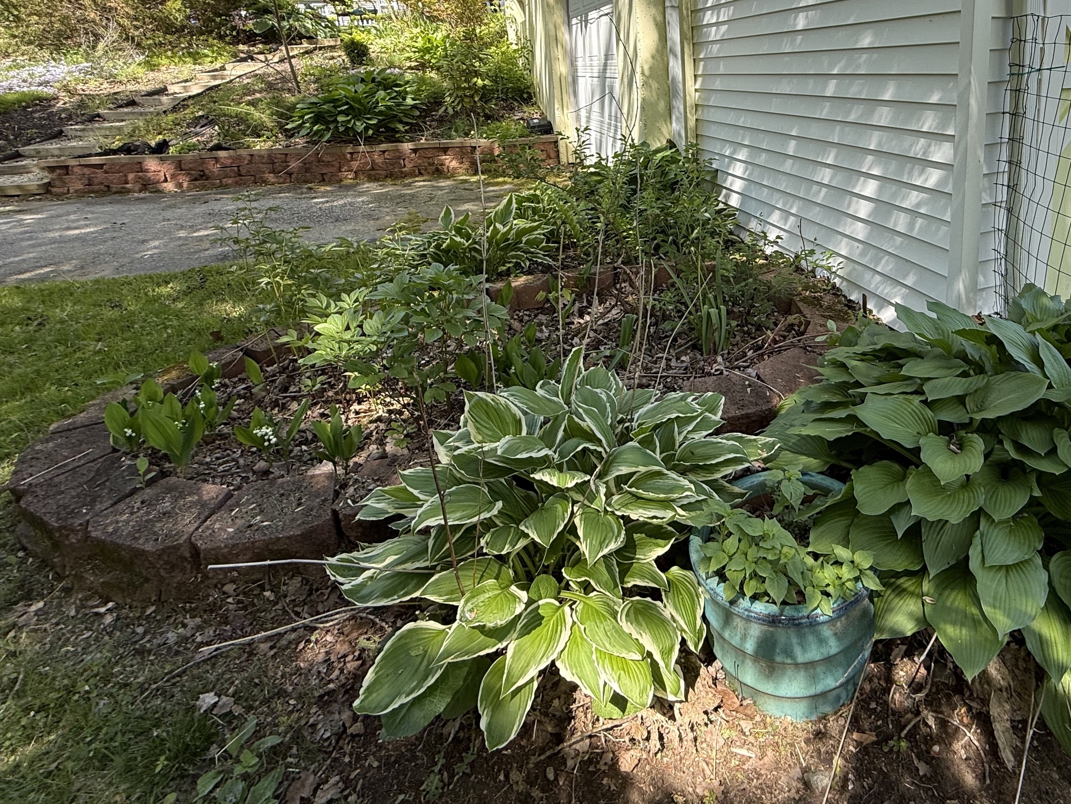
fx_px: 650
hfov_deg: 76.1
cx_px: 729
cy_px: 216
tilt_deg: -13.6
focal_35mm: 21
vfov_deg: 60.5
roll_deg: +1.9
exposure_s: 1/286
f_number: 2.2
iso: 50
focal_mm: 2.22
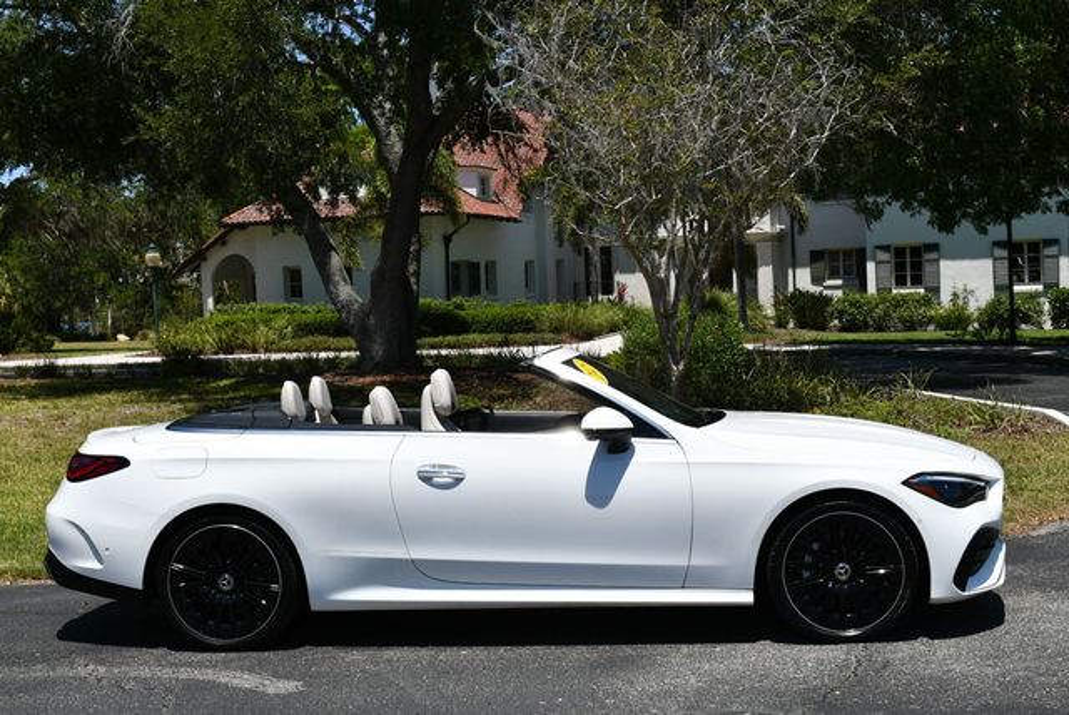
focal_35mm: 52
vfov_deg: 26.0
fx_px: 1545
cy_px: 358
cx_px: 534
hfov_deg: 38.2
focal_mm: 26
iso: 100
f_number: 9
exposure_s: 1/320
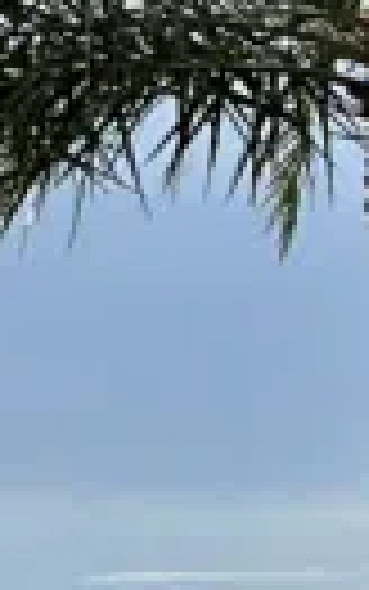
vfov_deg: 5.2
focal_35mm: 399
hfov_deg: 3.2
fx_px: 6413
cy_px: 878
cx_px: 1332
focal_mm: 9
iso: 32
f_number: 2.8
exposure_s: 1/431
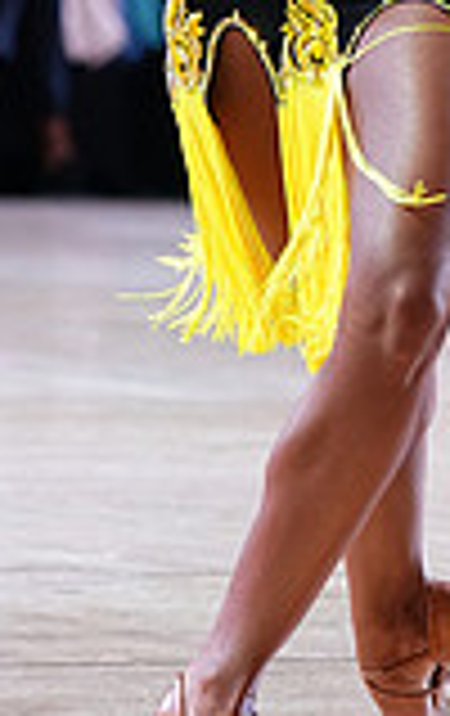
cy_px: -279
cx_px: 538
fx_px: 11447
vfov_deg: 3.6
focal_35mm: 586
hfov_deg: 2.3
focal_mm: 158
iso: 2500
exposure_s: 1/400
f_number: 4
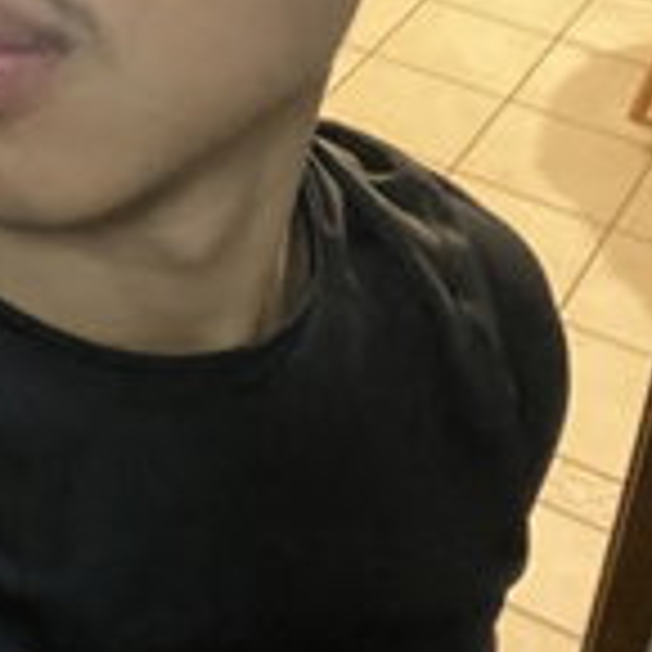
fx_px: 1556
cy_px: 27
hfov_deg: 23.4
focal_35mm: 73
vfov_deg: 22.9
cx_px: 139
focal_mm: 2.71
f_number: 2.2
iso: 1250
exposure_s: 1/15
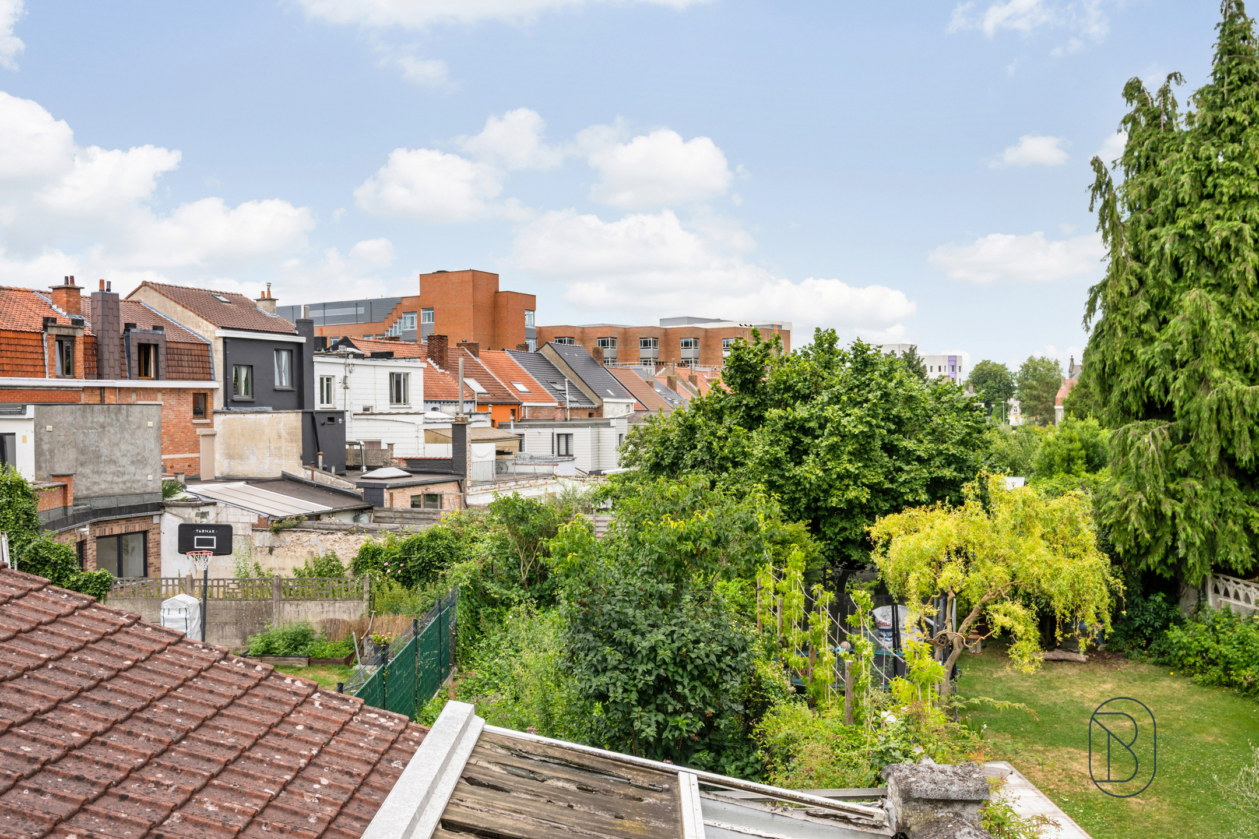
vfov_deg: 43.6
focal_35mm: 30
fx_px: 1049
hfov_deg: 61.9
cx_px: 630
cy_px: 420
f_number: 10
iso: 250
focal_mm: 30
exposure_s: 1/250
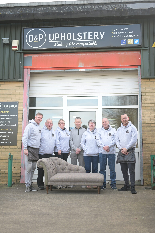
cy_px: 116
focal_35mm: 50
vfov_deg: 39.6
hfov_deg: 27.0
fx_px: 323
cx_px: 78
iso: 100
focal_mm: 50
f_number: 1.8
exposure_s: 1/500
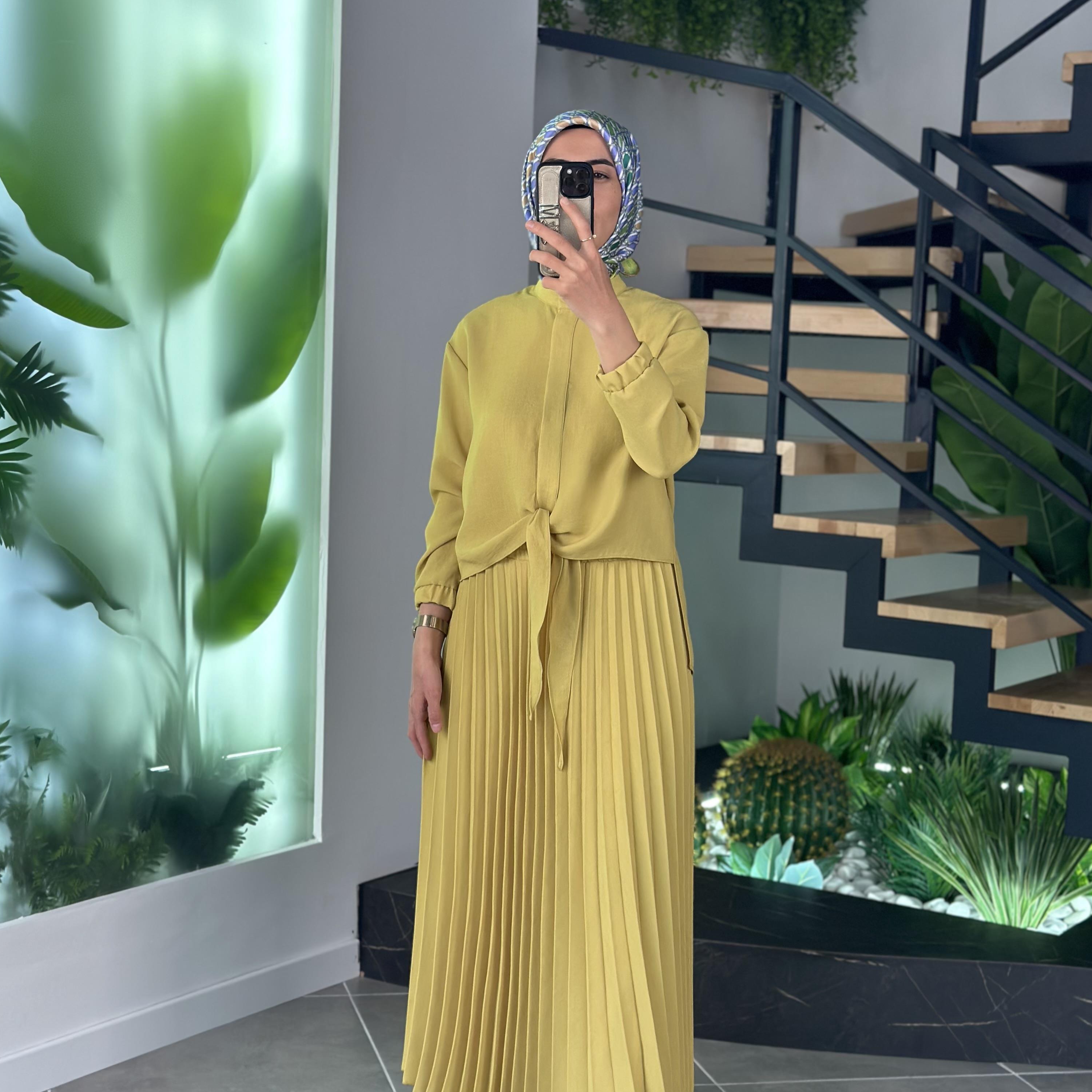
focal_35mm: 57
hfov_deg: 30.0
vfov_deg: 30.0
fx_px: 2034
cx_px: 547
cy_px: 546
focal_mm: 6.86
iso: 80
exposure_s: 1/211
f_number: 1.78
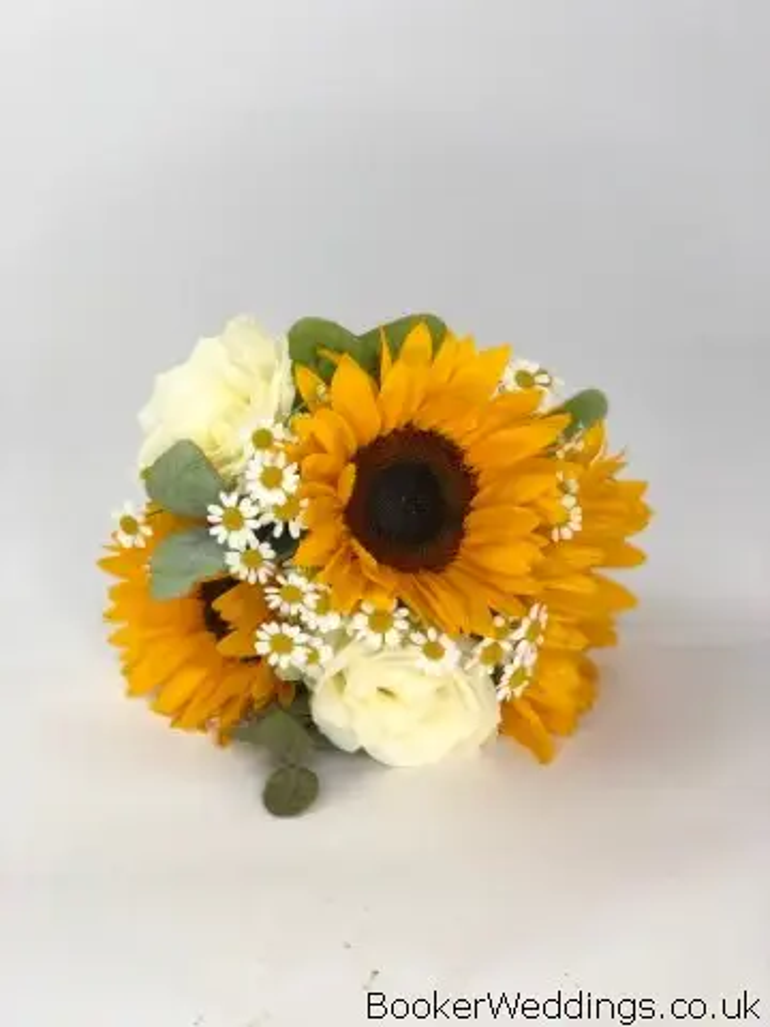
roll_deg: +0.8
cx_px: 385
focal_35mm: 52
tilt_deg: -23.7
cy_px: 514
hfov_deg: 28.0
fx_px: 1542
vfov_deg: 36.8
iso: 20
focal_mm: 6
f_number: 2.4
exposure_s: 1/100
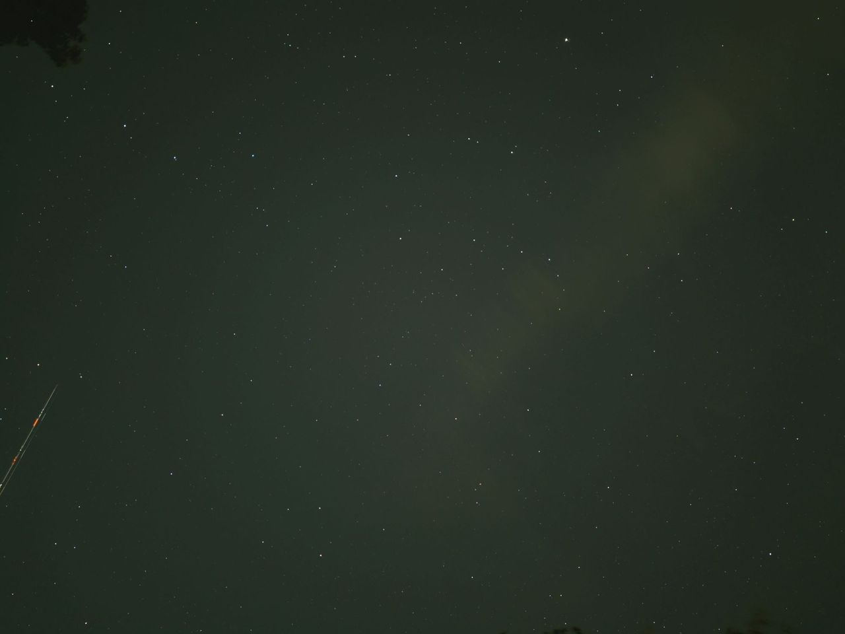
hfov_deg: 73.9
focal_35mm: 23
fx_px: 561
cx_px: 422
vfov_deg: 58.9
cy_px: 317
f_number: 1.7
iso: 400
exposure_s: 19.3
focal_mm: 6.3
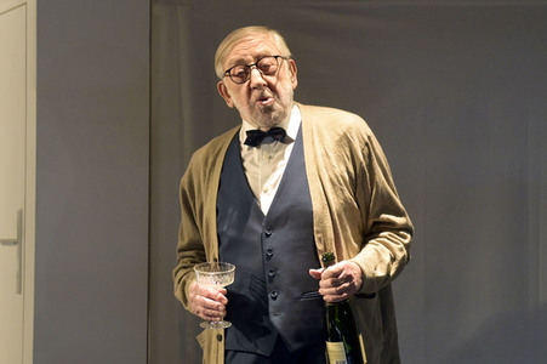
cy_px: 182
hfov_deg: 7.1
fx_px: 4403
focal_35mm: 290
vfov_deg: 4.7
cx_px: 274
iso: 8000
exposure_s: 1/400
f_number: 5.6
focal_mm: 290
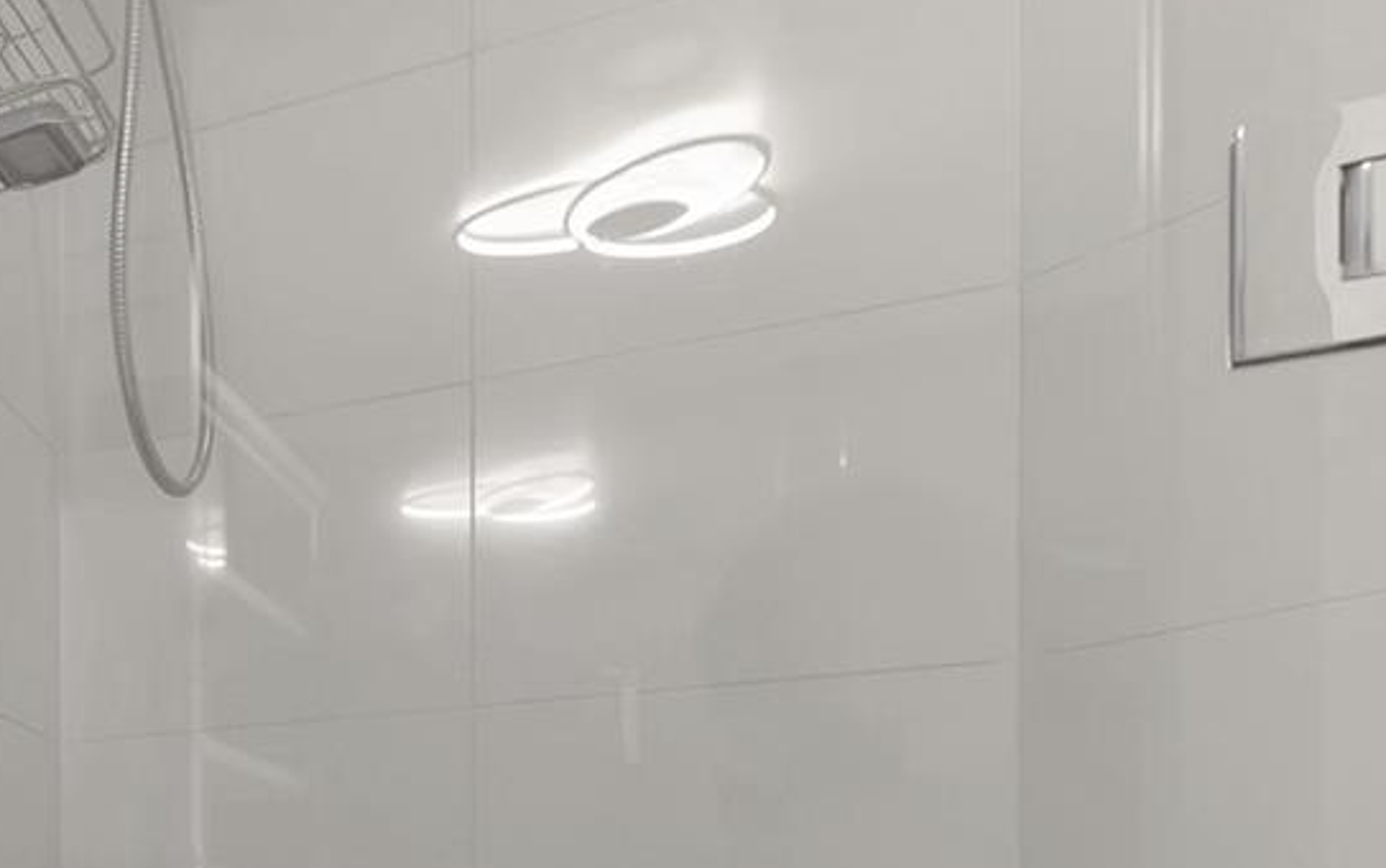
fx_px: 1587
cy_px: 1001
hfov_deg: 32.7
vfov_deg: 27.4
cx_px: -488
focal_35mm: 42
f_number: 4
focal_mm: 14
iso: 1600
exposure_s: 1/160
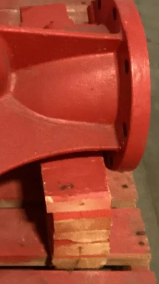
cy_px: -106
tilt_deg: -39.4
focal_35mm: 110
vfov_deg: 17.9
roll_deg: +3.0
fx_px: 825
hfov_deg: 10.4
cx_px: -116
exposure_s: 1/40
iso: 400
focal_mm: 3.3
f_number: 2.4
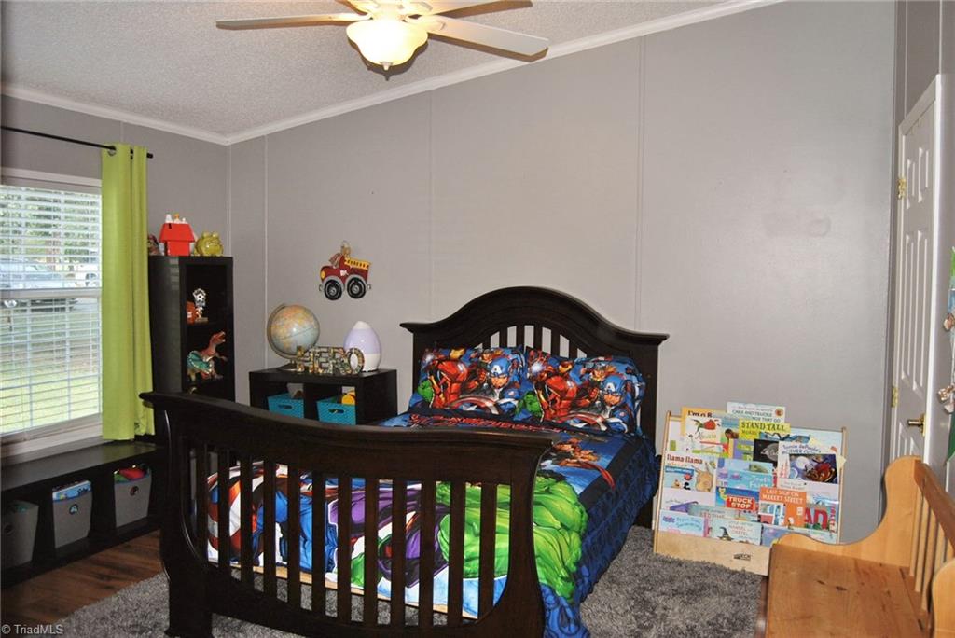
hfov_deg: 67.4
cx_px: 478
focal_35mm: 27
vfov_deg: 48.0
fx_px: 717
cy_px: 319
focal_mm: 18
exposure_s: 1/60
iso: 200
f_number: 3.5
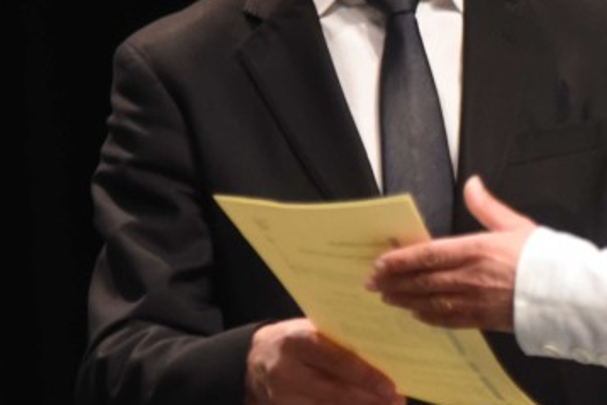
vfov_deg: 2.7
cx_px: 558
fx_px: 8484
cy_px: -8
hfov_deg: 4.1
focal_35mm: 503
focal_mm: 150
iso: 4000
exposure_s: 1/160
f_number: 2.8
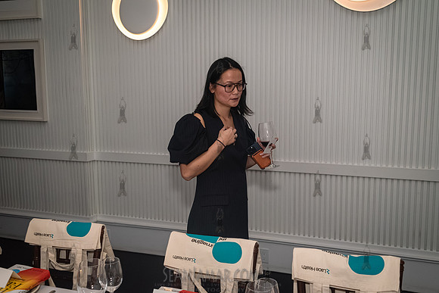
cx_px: 220
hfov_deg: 54.4
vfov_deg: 37.9
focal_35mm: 35
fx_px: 427
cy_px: 146
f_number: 4.5
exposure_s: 1/320
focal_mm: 35
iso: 6400
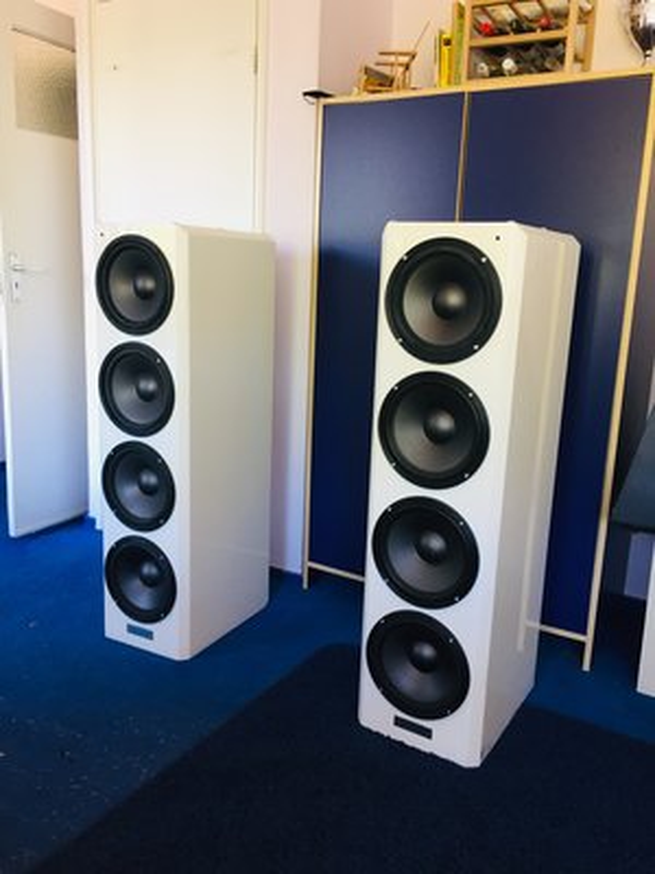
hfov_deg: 48.2
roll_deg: -1.6
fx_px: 732
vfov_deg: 61.7
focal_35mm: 29
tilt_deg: -10.3
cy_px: 437
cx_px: 328
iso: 100
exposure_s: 1/33
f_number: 2.2
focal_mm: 4.15
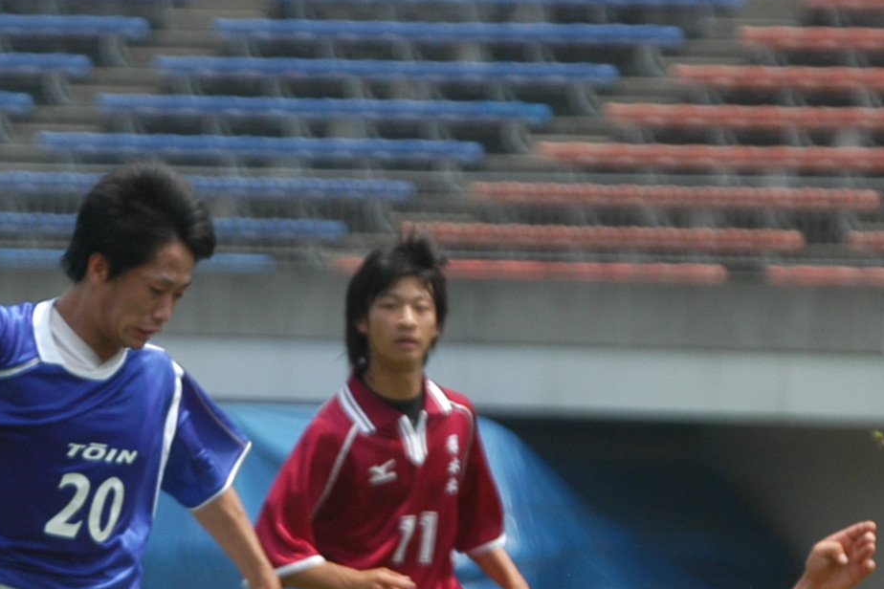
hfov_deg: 2.8
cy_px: 742
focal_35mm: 732
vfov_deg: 1.9
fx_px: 17973
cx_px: 199
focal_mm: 150
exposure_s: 1/1000
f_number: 4
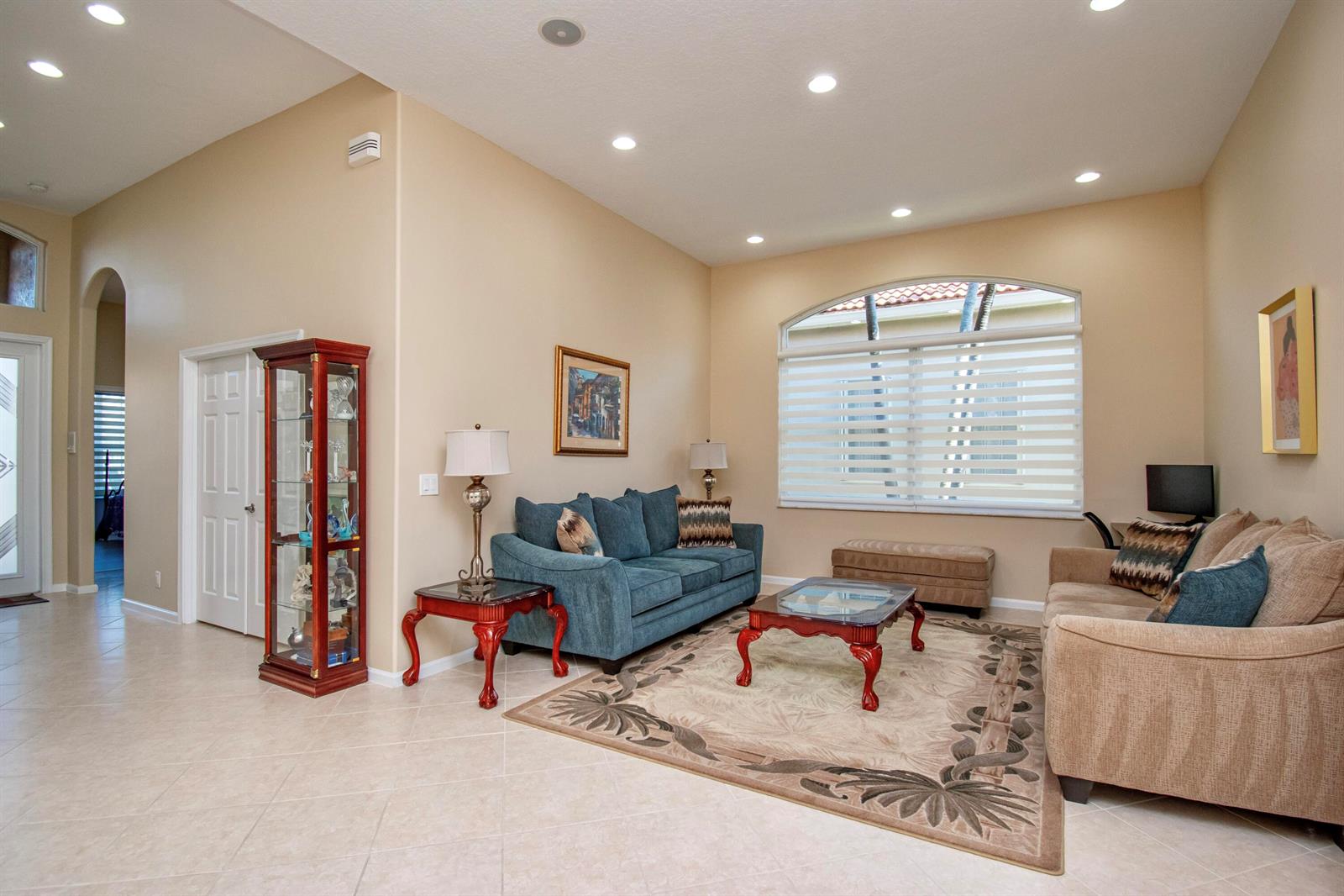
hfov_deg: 95.0
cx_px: 672
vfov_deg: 72.0
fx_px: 616
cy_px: 448
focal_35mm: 16
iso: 800
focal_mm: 11
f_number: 6.3
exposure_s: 1/200
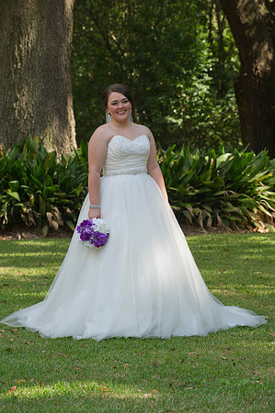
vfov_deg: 13.7
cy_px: 206
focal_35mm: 150
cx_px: 138
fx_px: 1723
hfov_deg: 9.1
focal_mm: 150
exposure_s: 1/125
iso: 320
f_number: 6.3
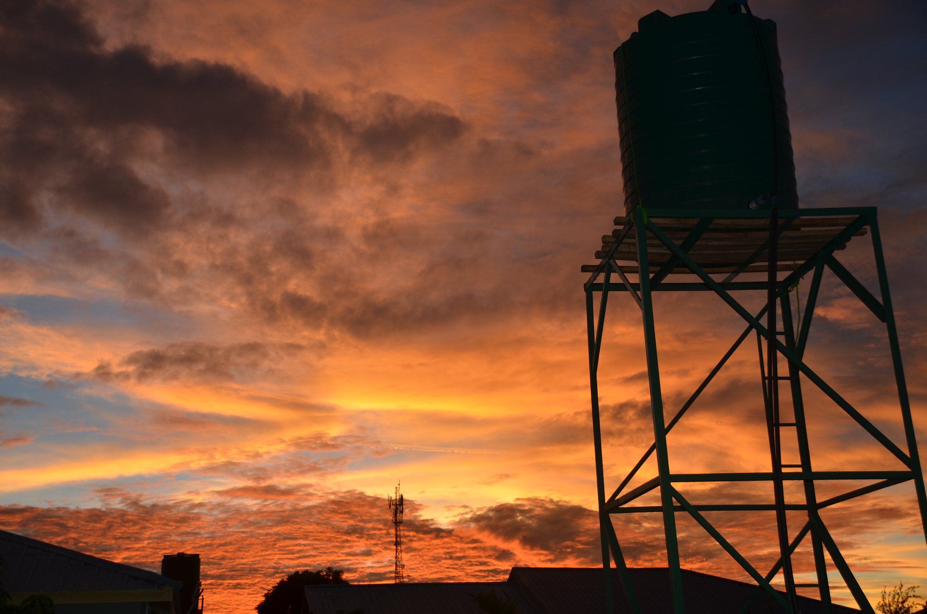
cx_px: 464
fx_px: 1233
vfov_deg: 27.9
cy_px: 307
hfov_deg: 41.2
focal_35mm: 48
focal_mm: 32
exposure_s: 1/250
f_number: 4.2
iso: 160
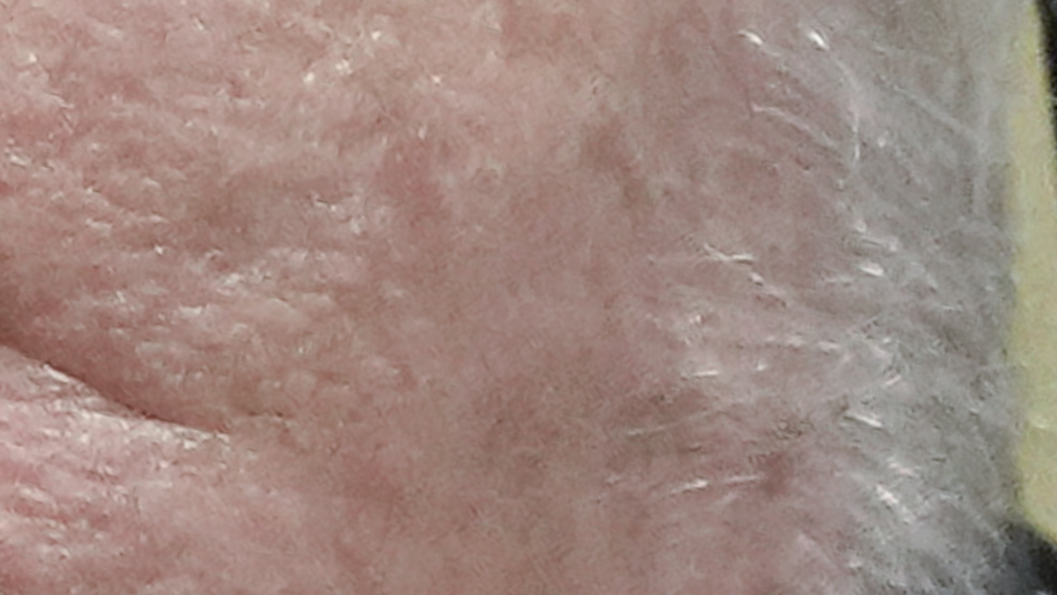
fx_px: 53315
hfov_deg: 1.1
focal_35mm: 1902
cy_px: 1589
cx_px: -828
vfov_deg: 0.6
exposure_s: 1/500
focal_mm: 400
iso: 2000
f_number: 3.2
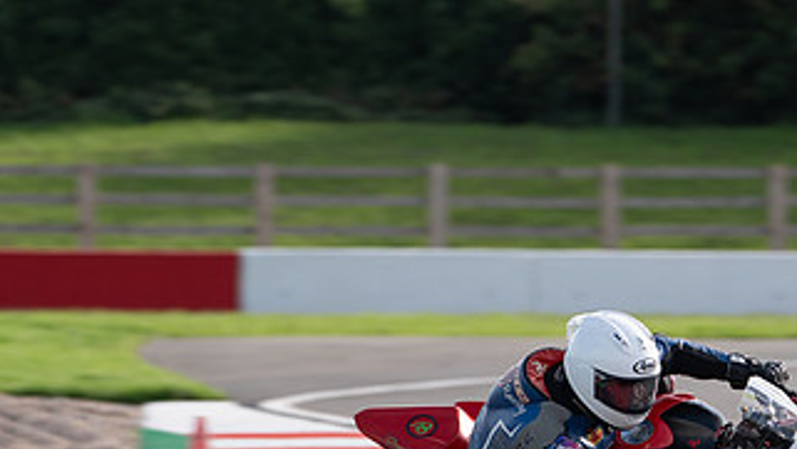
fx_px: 11609
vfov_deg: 2.2
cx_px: 707
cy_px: 502
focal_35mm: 549
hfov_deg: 3.9
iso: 125
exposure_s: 1/500
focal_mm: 221
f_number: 4.5
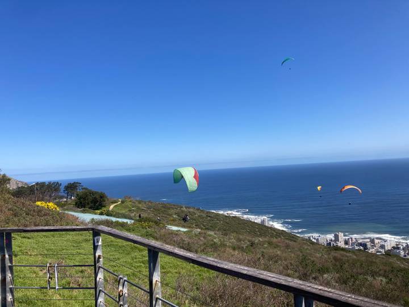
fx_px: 331
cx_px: 204
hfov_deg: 63.4
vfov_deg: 49.7
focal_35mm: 28
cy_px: 154
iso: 20
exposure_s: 1/2208
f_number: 1.8
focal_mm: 3.99
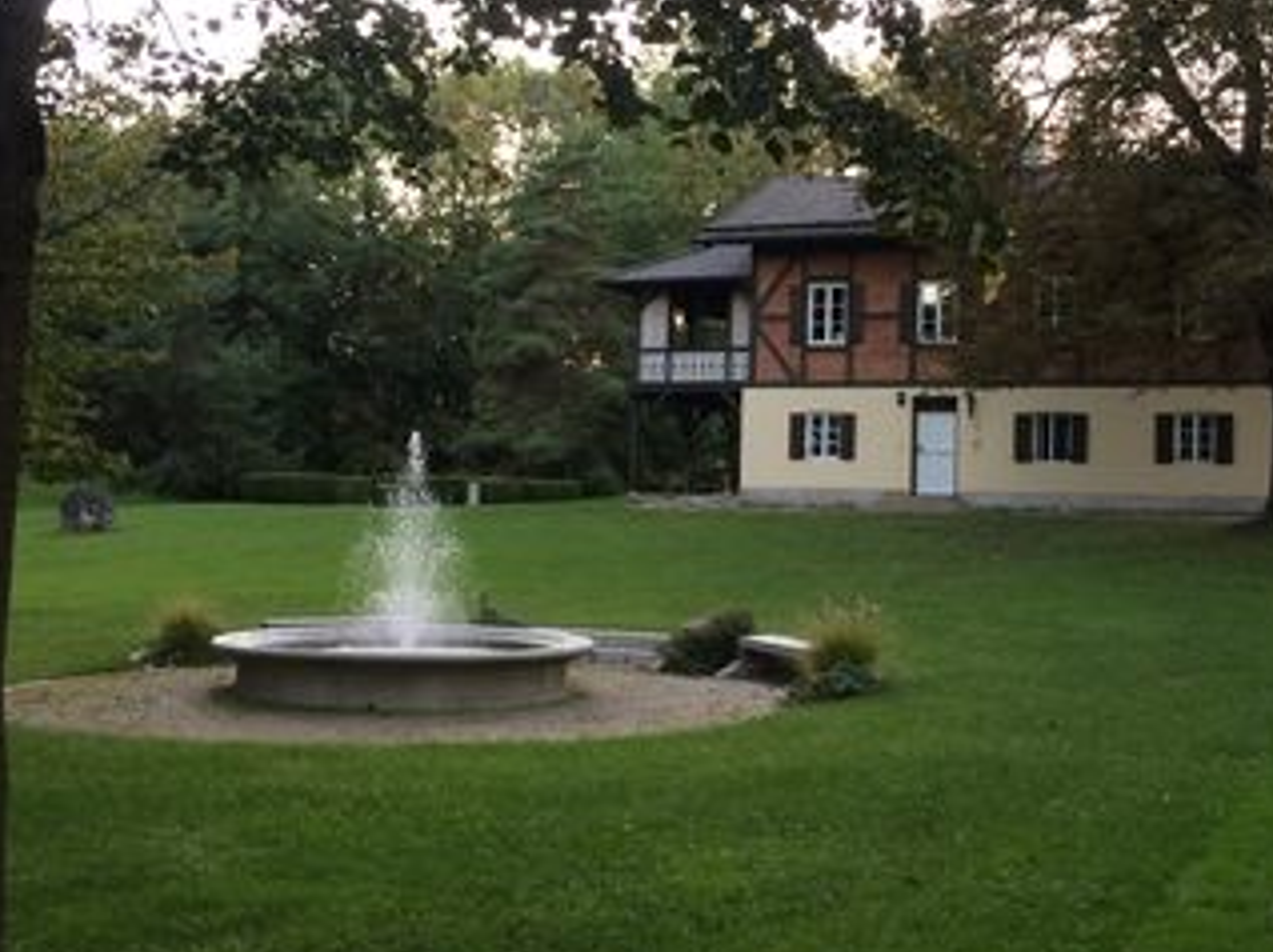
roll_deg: -1.2
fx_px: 1727
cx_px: 759
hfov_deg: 40.3
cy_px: 436
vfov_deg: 30.8
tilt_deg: +1.8
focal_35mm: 47
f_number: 2.2
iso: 40
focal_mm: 4.15
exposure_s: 1/33
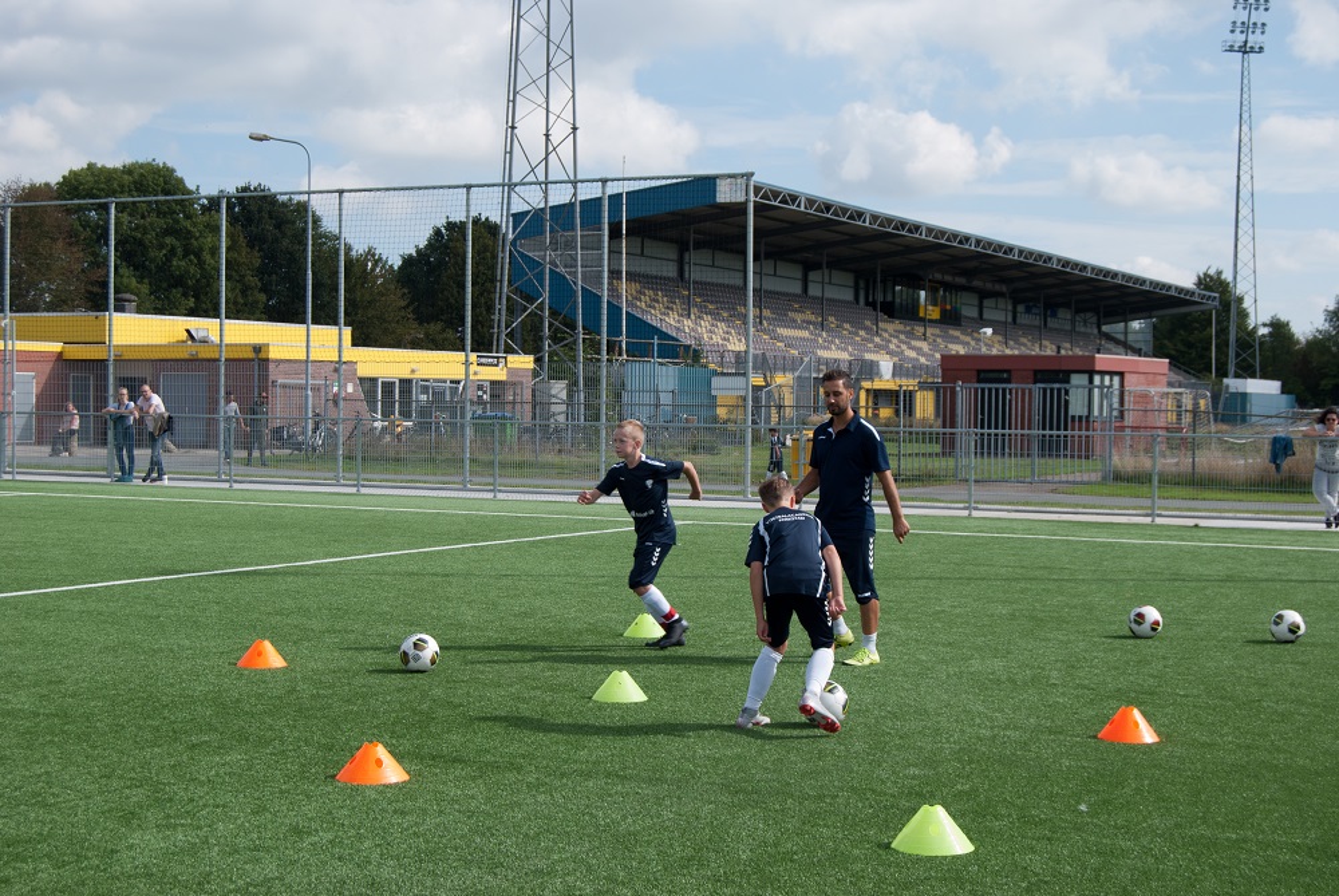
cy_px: 448
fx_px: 2122
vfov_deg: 23.8
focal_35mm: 57
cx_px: 670
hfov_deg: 35.0
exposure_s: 1/250
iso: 100
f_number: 8
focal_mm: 38
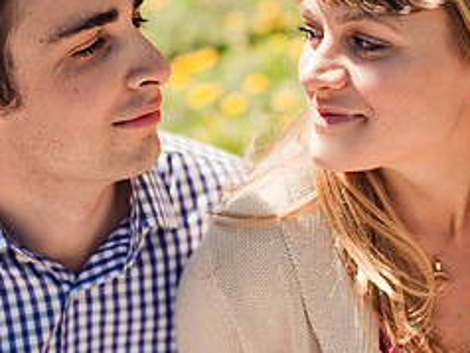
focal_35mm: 117
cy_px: 140
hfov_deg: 16.8
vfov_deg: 12.7
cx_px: 273
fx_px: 1590
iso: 200
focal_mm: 50
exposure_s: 1/1600
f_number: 2.5
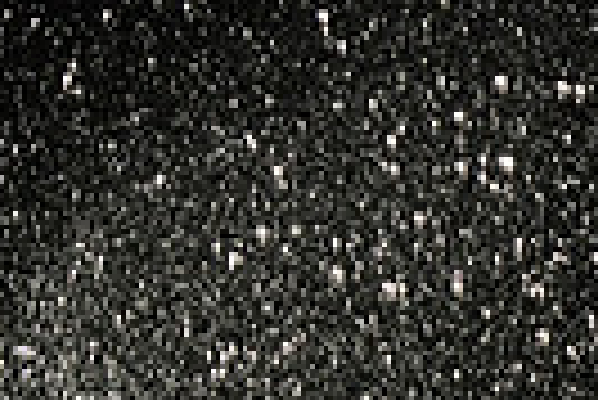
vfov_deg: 3.5
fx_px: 6535
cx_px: 832
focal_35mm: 393
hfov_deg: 5.2
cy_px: 676
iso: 500
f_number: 6.3
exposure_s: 1/200
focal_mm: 90
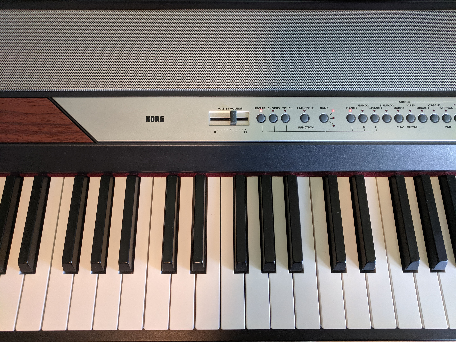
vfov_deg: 53.1
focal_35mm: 26
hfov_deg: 67.3
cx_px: 228
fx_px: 343
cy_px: 171
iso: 339
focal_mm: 4.67
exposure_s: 1/60
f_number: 2
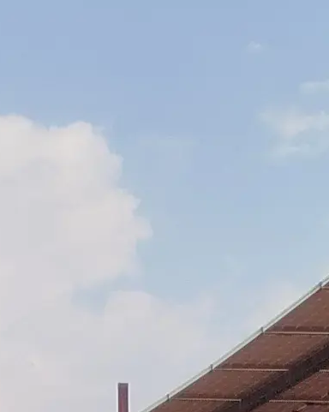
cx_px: -85
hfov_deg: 7.8
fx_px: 2376
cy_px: 708
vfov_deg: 9.5
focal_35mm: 195
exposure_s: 1/1179
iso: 50
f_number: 1.7
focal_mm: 5.31
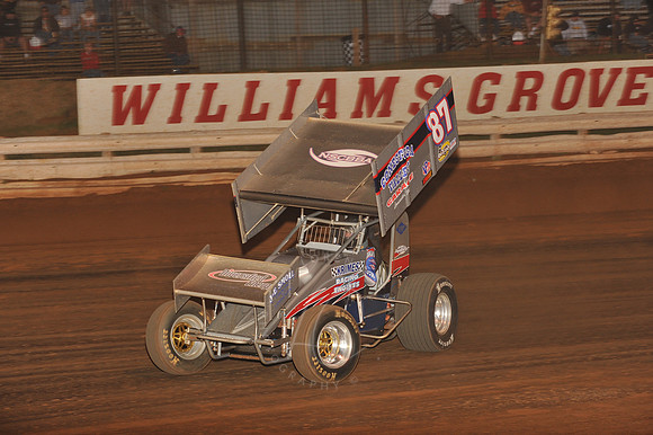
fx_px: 1903
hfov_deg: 19.5
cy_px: 218
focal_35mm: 105
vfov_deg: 13.0
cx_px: 326
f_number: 6.3
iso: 1000
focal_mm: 105
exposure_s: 1/320
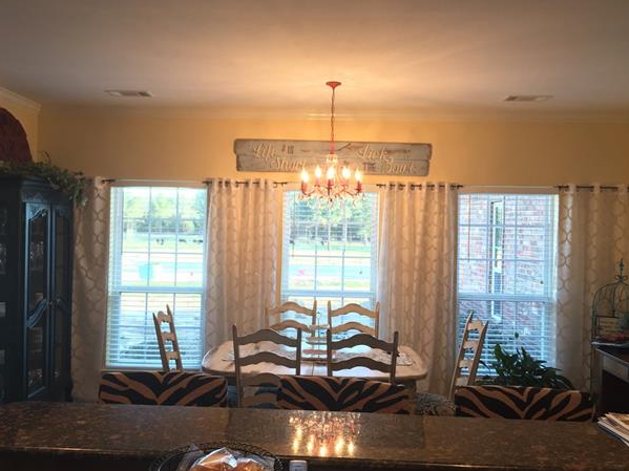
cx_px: 303
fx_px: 563
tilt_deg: +0.1
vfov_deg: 45.4
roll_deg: -1.2
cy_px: 226
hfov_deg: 58.3
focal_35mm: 31
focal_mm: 4.15
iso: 50
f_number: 2.2
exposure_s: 1/30
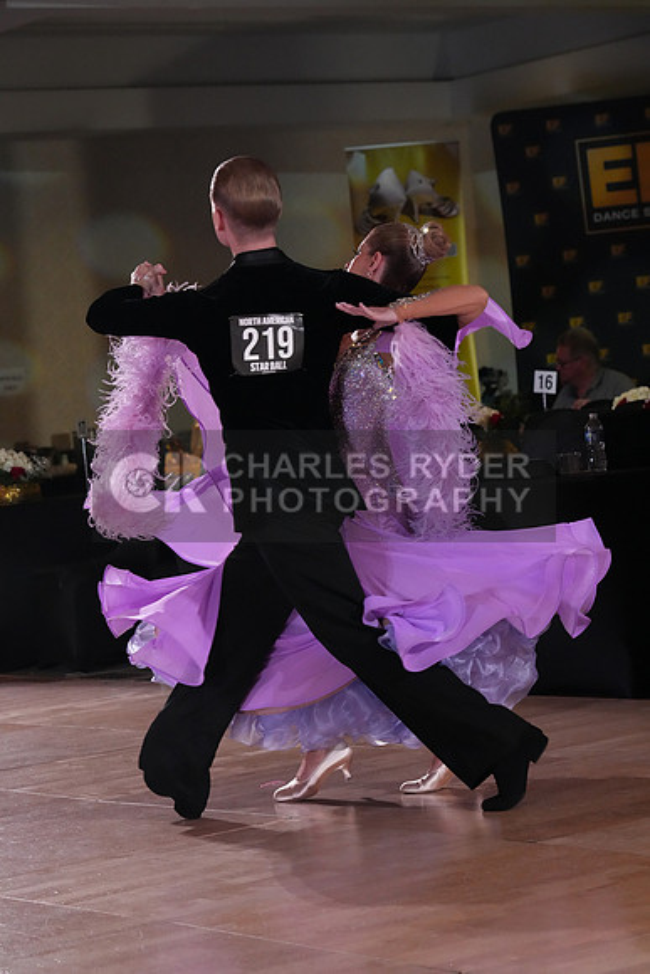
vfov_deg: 19.5
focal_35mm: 105
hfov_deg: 13.0
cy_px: 487
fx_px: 2842
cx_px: 325
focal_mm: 105
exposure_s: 1/400
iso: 8000
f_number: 6.3
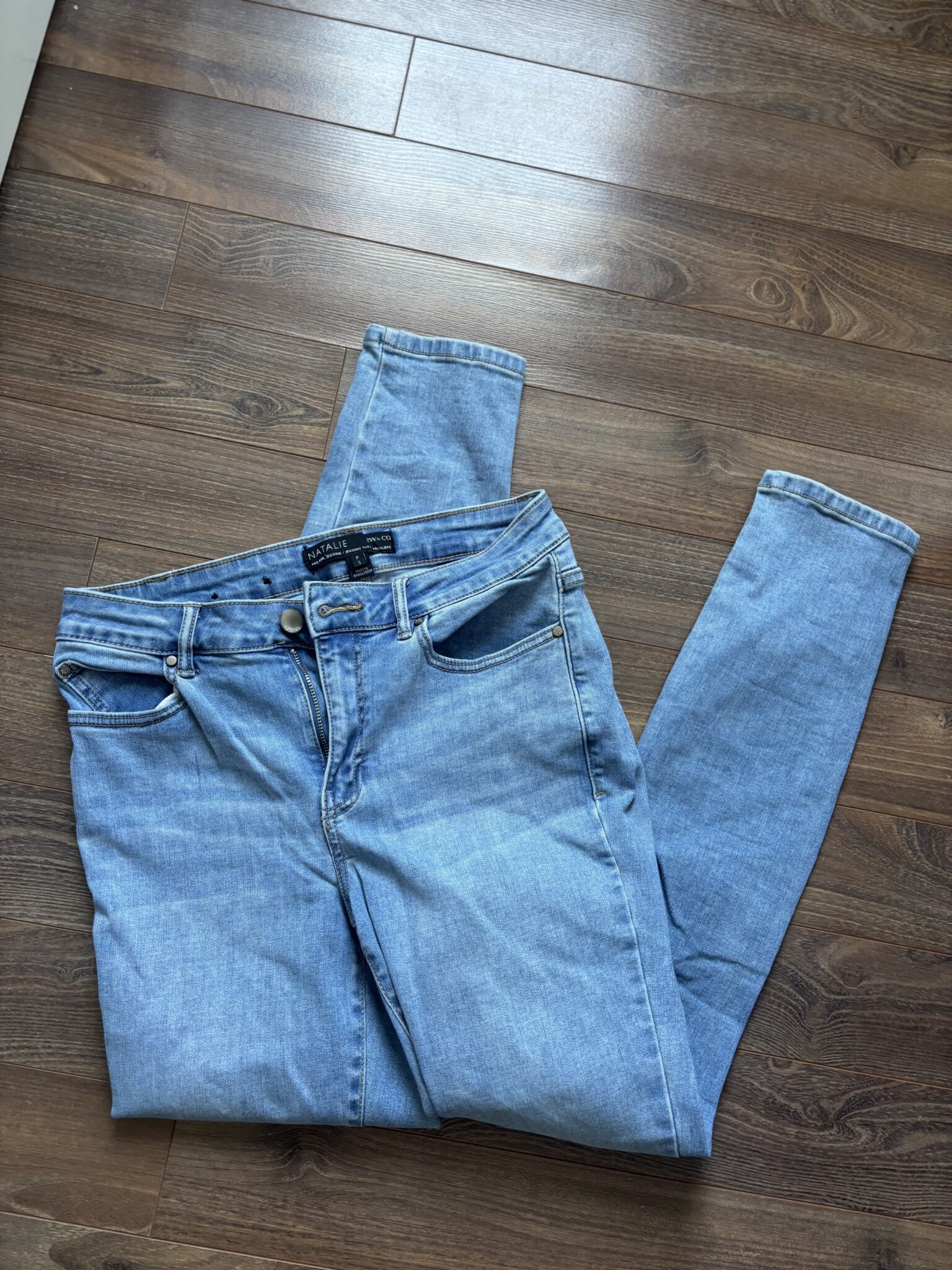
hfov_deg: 53.1
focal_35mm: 26
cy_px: 635
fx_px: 953
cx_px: 476
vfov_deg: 67.3
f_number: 1.6
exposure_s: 1/64
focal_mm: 5.96
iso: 125
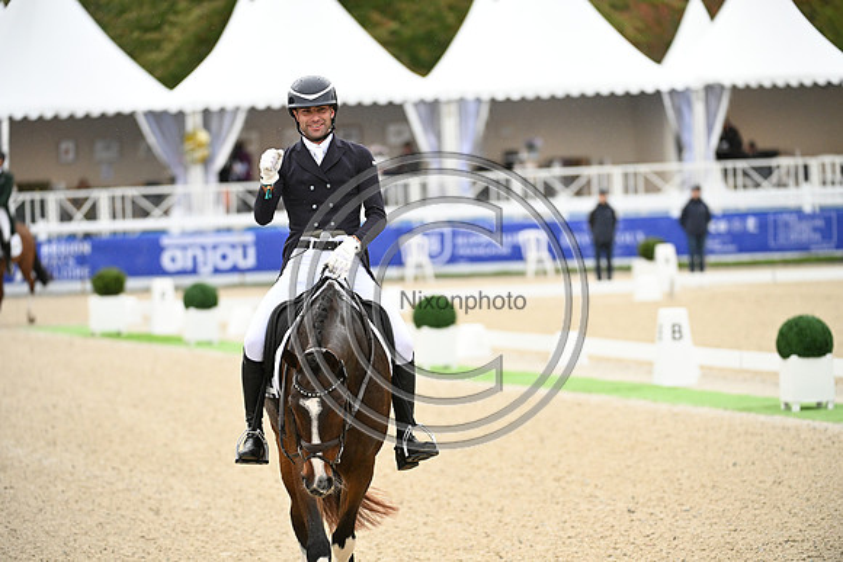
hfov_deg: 9.4
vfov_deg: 6.2
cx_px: 422
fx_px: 5153
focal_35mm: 220
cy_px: 281
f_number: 4.5
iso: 2800
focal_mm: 220
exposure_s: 1/1250
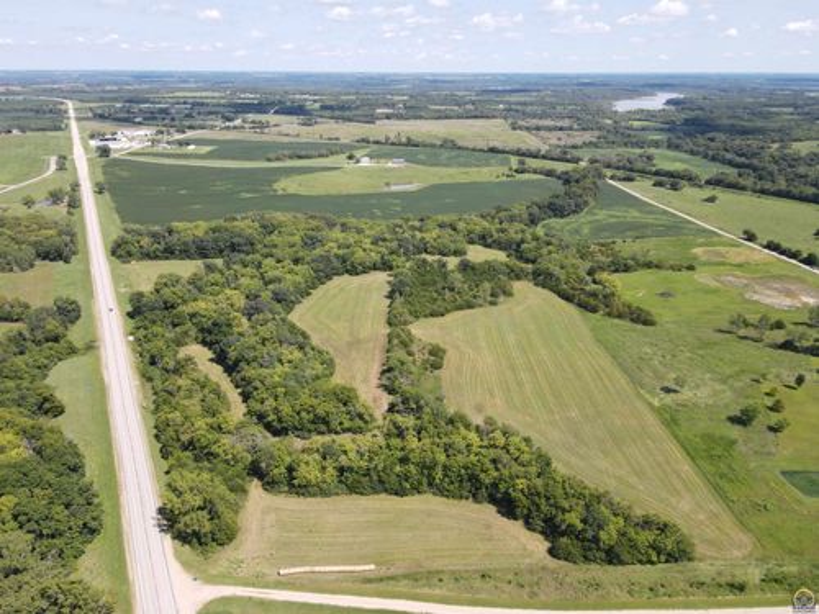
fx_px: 568
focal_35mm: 24
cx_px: 410
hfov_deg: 71.6
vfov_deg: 56.8
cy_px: 307
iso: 100
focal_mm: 4.5
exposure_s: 1/400
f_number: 2.8
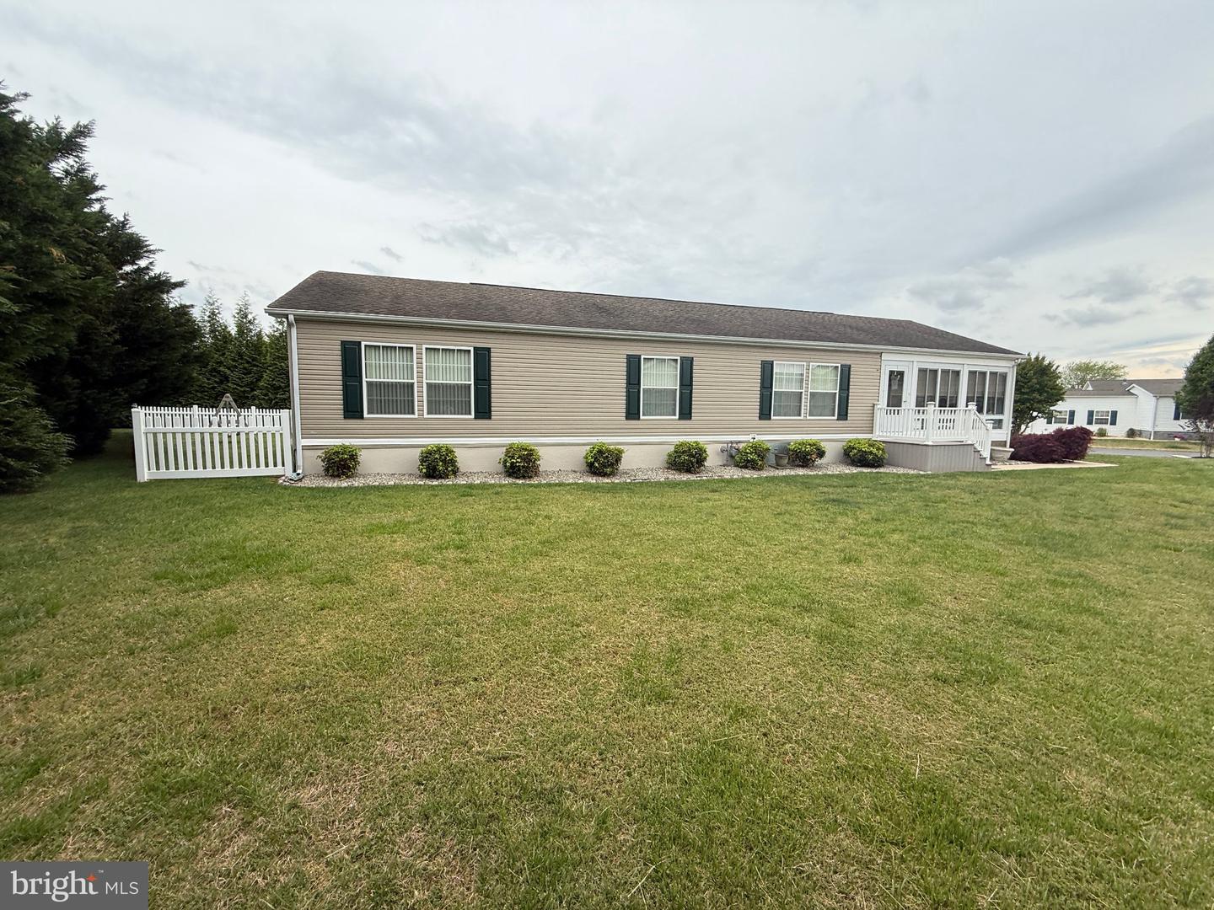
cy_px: 455
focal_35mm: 14
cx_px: 607
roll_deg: -0.8
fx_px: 491
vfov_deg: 85.7
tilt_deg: -4.5
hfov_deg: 102.1
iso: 50
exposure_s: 1/436
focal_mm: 2.22
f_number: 2.2
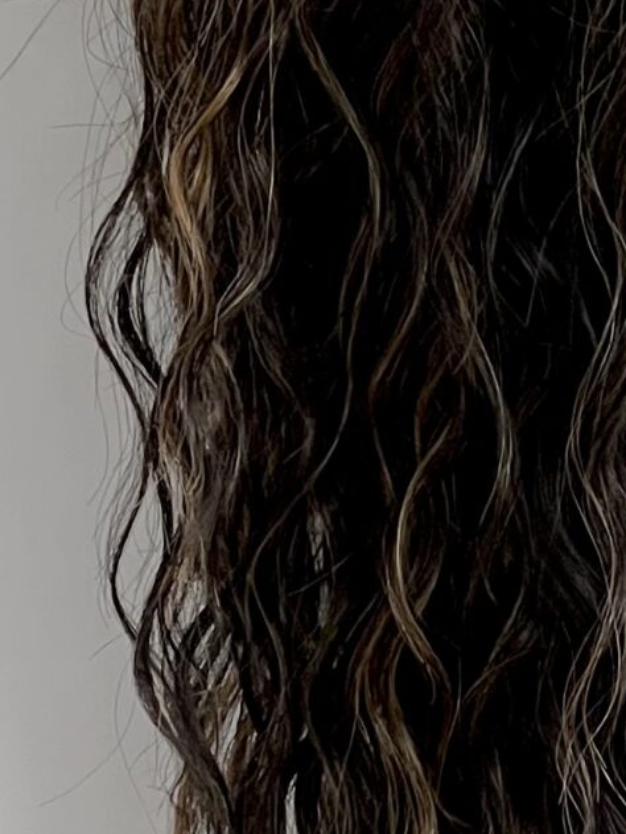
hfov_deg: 4.8
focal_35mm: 312
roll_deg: +1.8
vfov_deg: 6.3
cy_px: 164
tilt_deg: -9.4
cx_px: 729
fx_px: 7523
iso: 80
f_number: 2.8
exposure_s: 1/99
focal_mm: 9
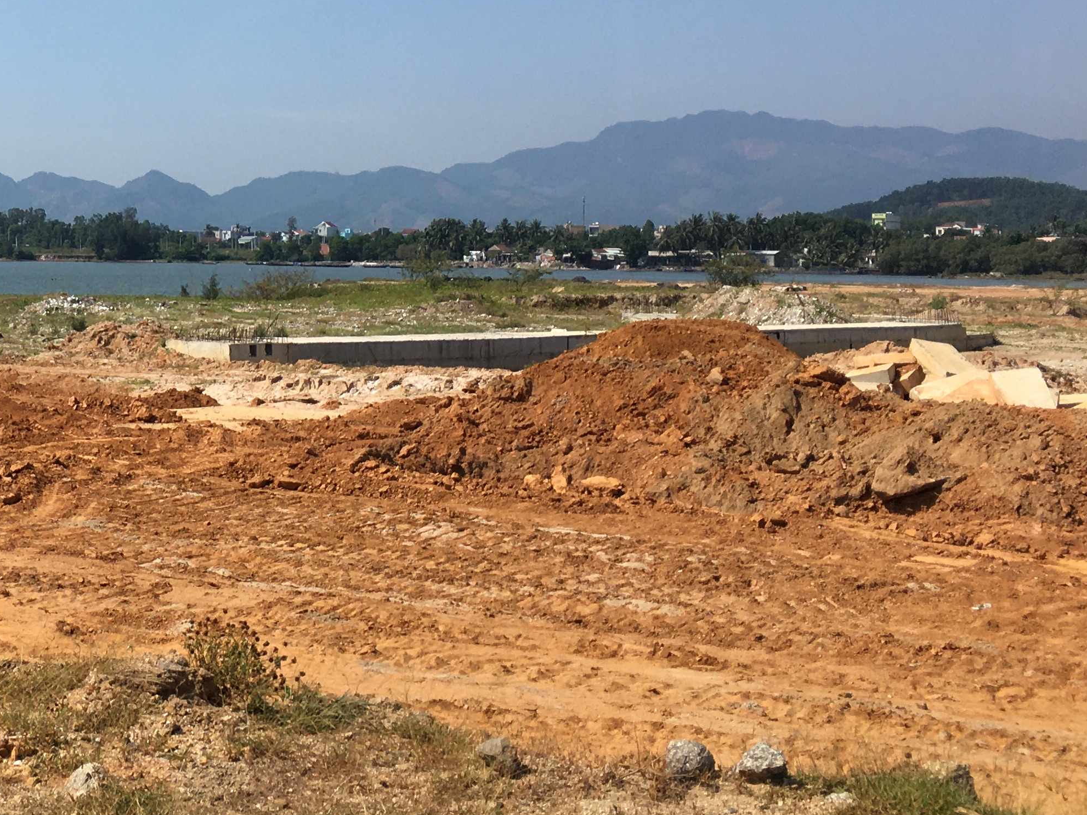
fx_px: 1852
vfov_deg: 24.5
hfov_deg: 30.8
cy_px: 176
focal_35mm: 59
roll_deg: -1.5
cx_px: 47
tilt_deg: +3.4
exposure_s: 1/2137
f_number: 2.2
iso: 25
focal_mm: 4.15
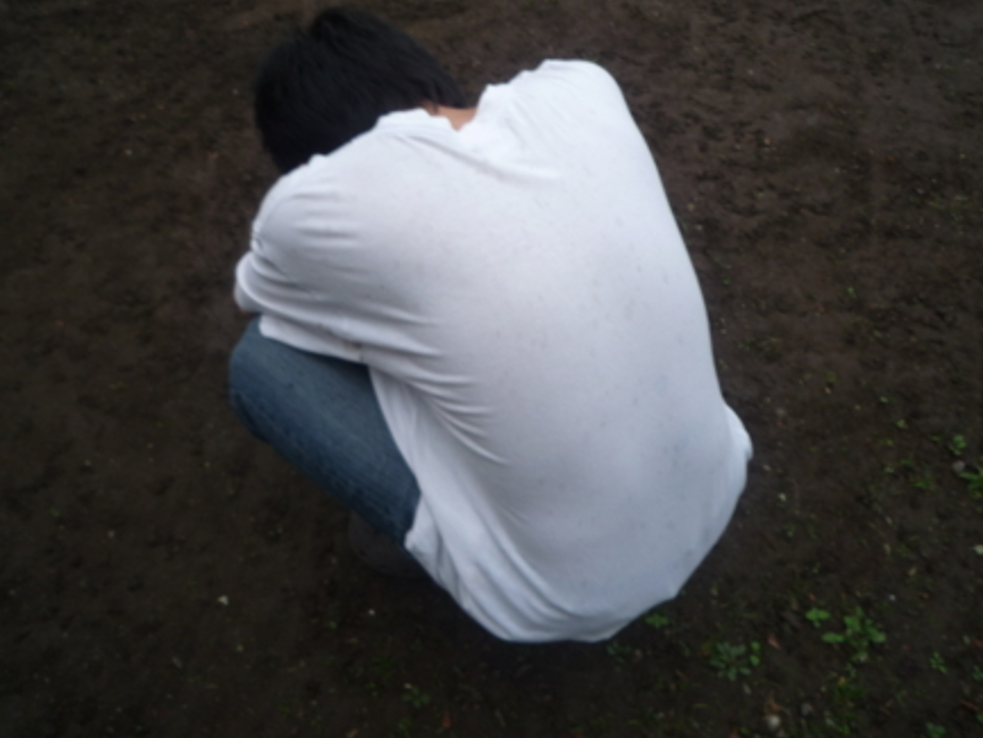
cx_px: 486
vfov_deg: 53.1
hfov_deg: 67.3
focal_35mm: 26
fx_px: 739
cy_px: 357
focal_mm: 4.4
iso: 100
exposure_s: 1/30
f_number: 2.8
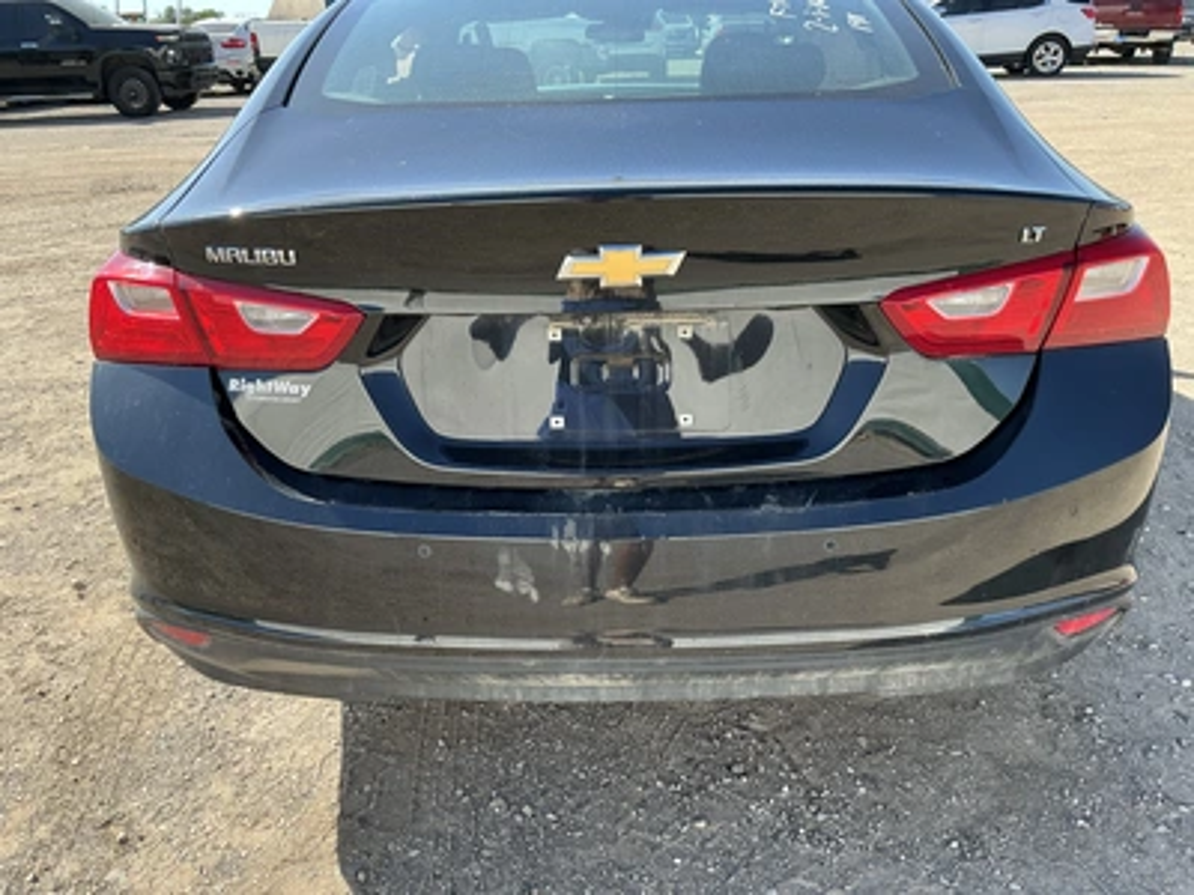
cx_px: 597
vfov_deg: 49.7
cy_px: 448
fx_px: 966
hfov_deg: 63.4
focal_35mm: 28
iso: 25
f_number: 1.8
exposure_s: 1/348
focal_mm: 3
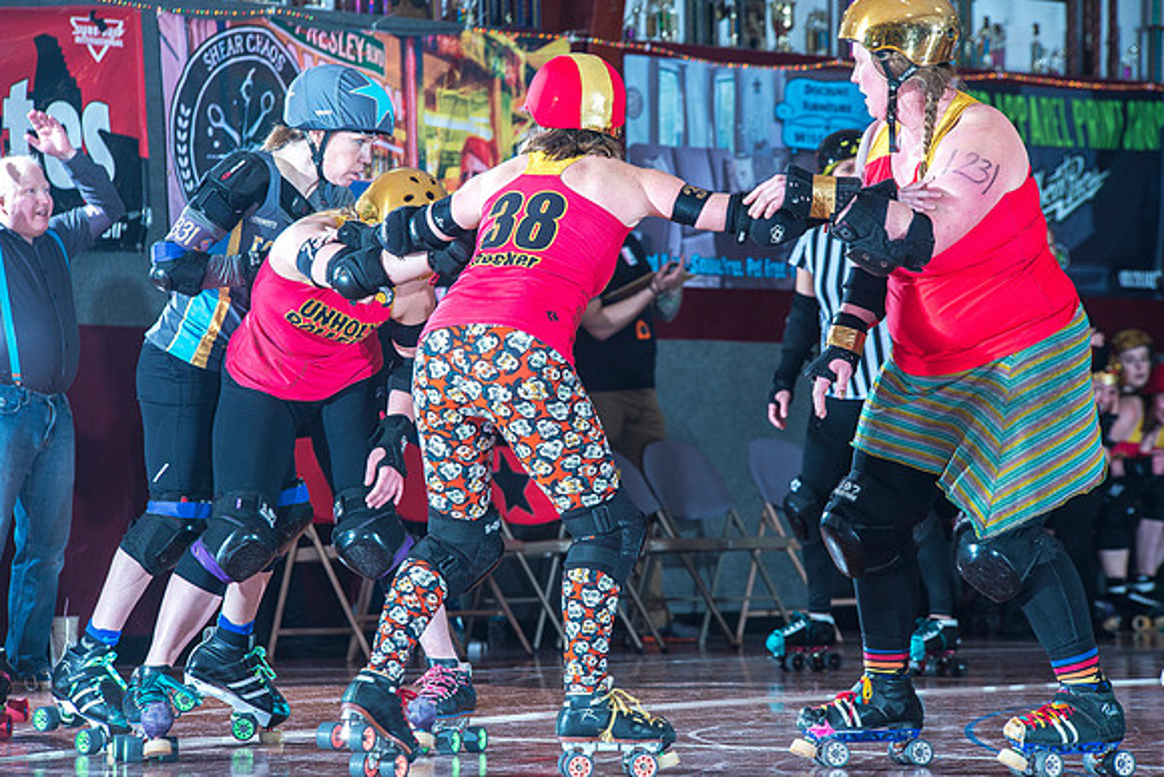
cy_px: 388
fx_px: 6468
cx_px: 582
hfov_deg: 10.3
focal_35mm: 200
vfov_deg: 6.9
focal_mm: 200
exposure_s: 1/160
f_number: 7.1
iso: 800
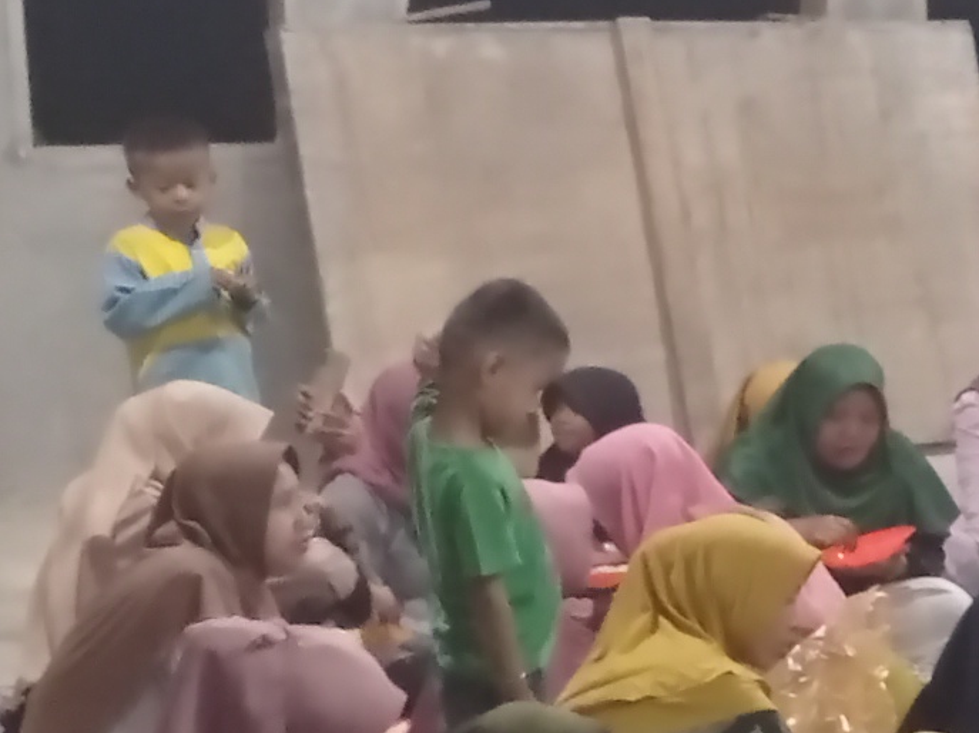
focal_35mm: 163
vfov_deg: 9.1
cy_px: 633
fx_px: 4606
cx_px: 2257
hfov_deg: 10.6
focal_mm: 4.7
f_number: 1.79
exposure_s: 1/17.1
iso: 730
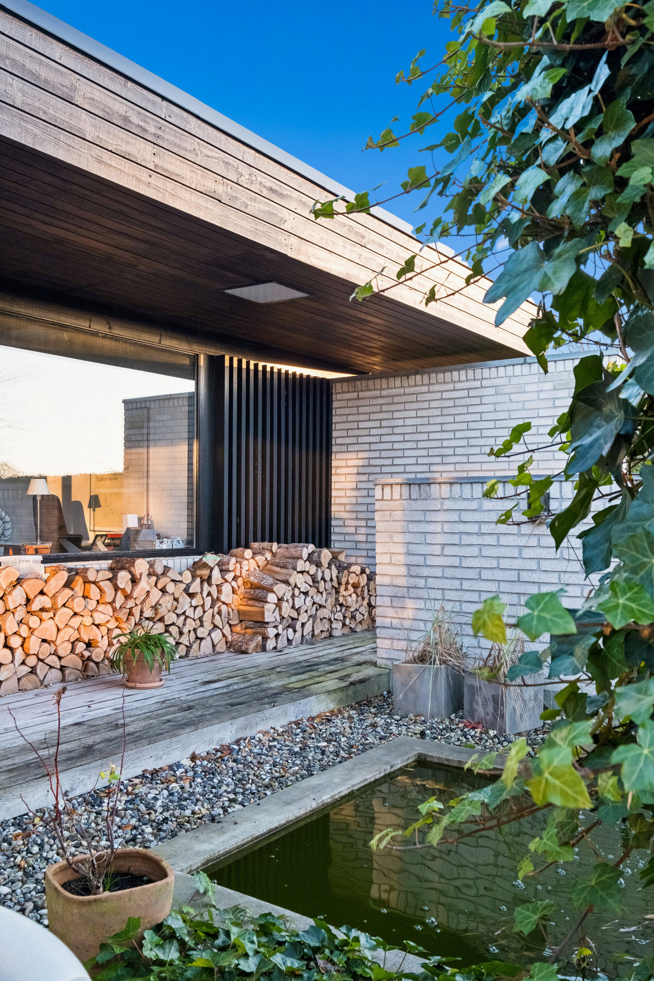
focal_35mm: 29
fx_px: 790
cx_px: 327
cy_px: 490
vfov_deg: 63.7
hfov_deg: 45.0
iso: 800
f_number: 8
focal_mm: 19.1
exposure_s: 1/50
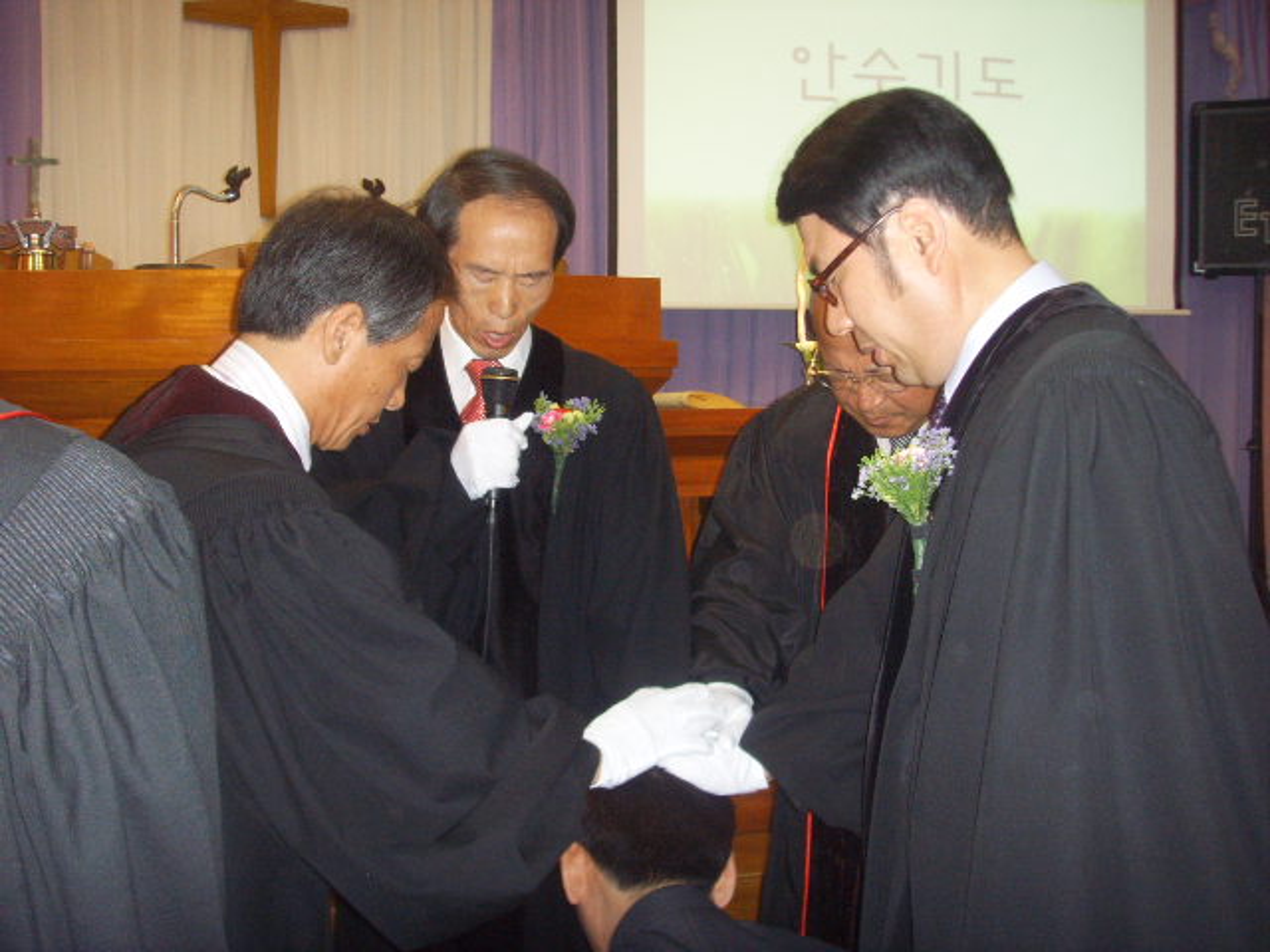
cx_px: 635
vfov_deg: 36.8
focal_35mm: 39
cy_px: 476
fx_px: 1431
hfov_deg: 47.9
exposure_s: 1/45
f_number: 3.5
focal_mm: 6.6
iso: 182
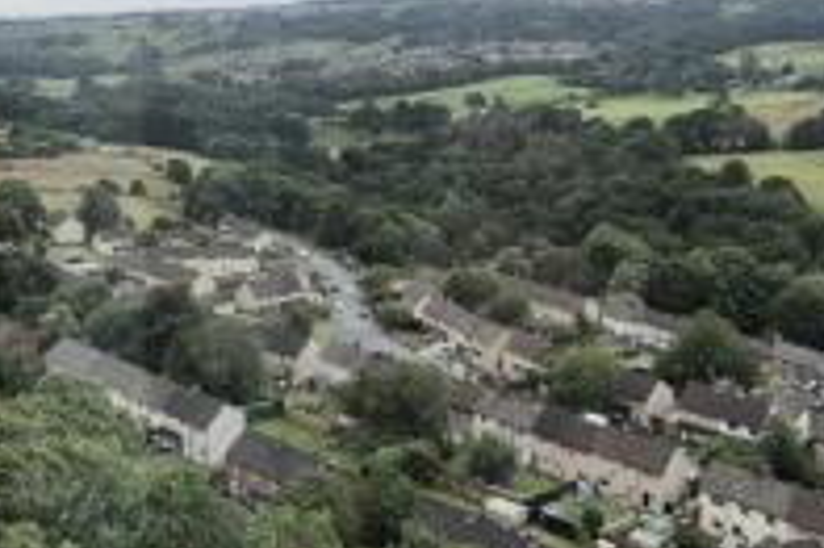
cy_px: 56
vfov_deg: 31.8
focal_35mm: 40
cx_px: 395
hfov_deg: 48.5
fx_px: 915
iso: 50
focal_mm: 2.2
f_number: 2.2
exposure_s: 1/1429
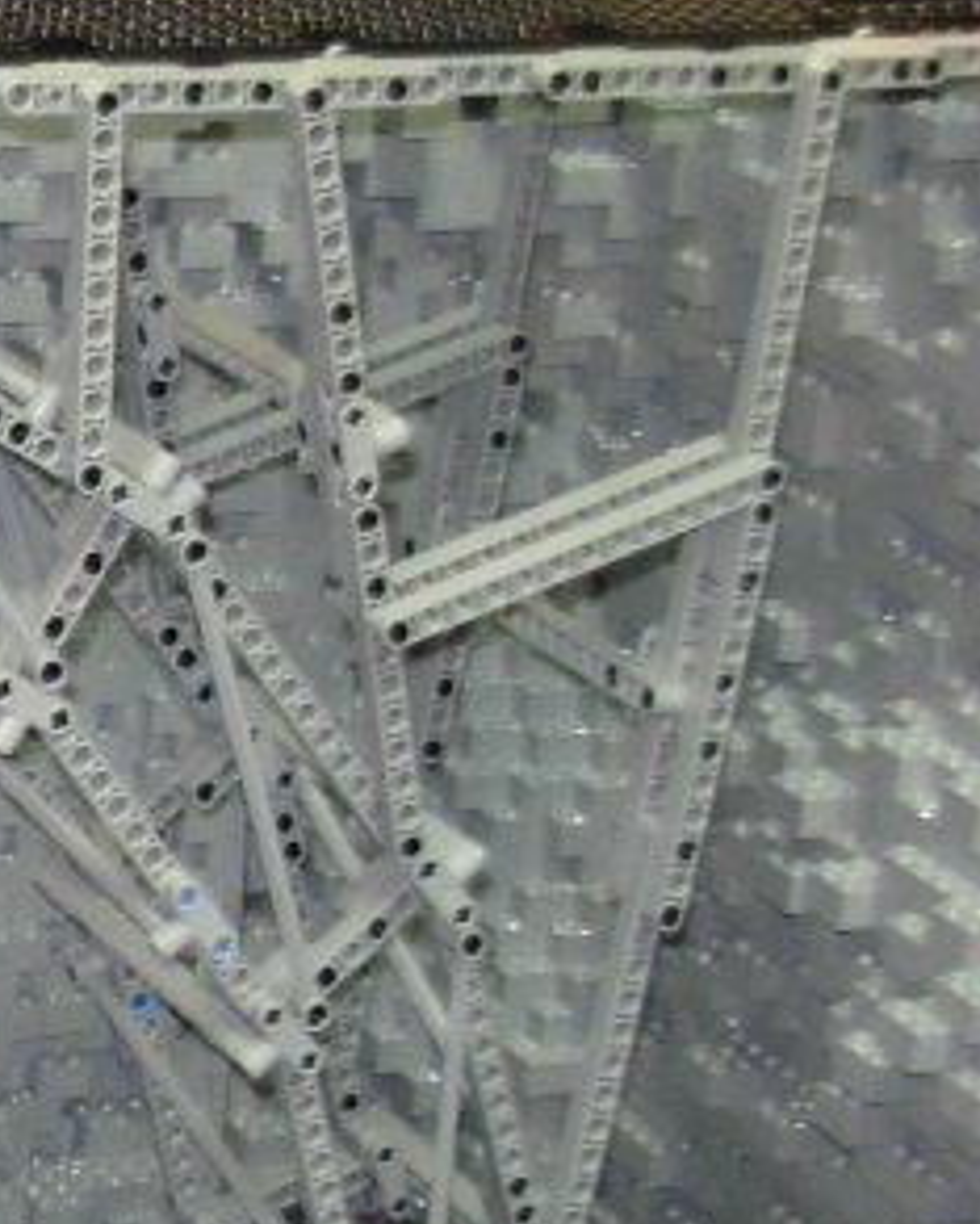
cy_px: 608
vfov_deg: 14.8
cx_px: -959
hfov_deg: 10.9
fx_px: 4708
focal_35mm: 130
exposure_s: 1/16
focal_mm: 6.3
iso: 200
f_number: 2.9
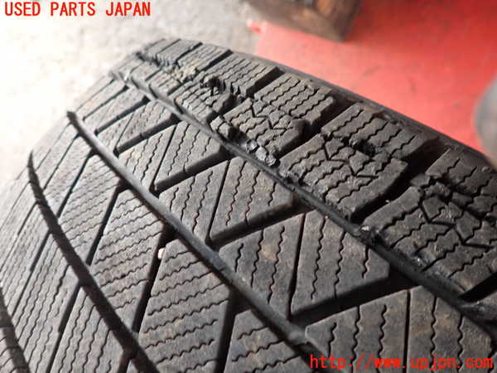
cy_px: 186
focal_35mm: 25
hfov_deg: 69.4
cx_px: 248
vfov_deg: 54.9
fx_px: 359
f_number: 2
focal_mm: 4.5
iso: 250
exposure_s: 1/30
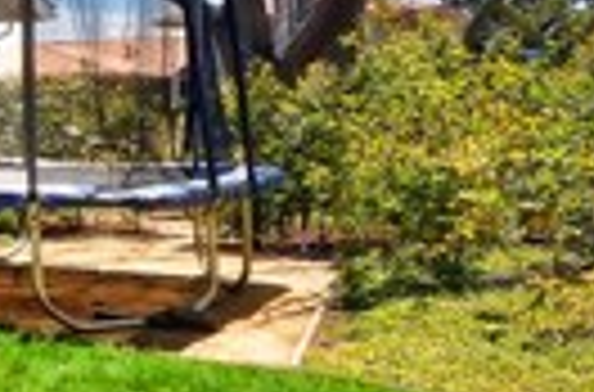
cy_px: 61
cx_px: -716
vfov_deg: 18.3
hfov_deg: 16.7
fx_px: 1200
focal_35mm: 73
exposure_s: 1/125
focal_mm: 10
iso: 200
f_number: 11
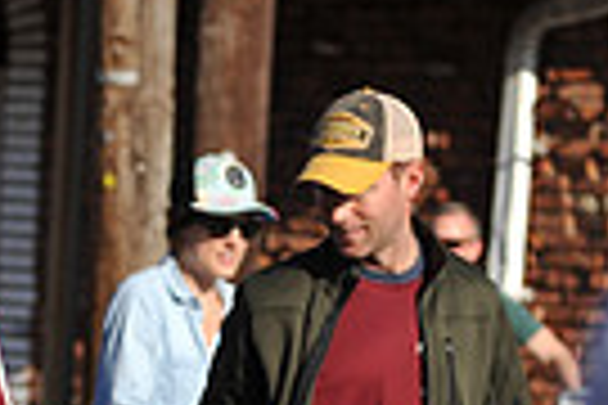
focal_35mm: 266
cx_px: 162
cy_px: 729
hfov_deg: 7.7
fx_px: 4492
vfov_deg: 5.1
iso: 400
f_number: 2.8
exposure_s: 1/6400
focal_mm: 62
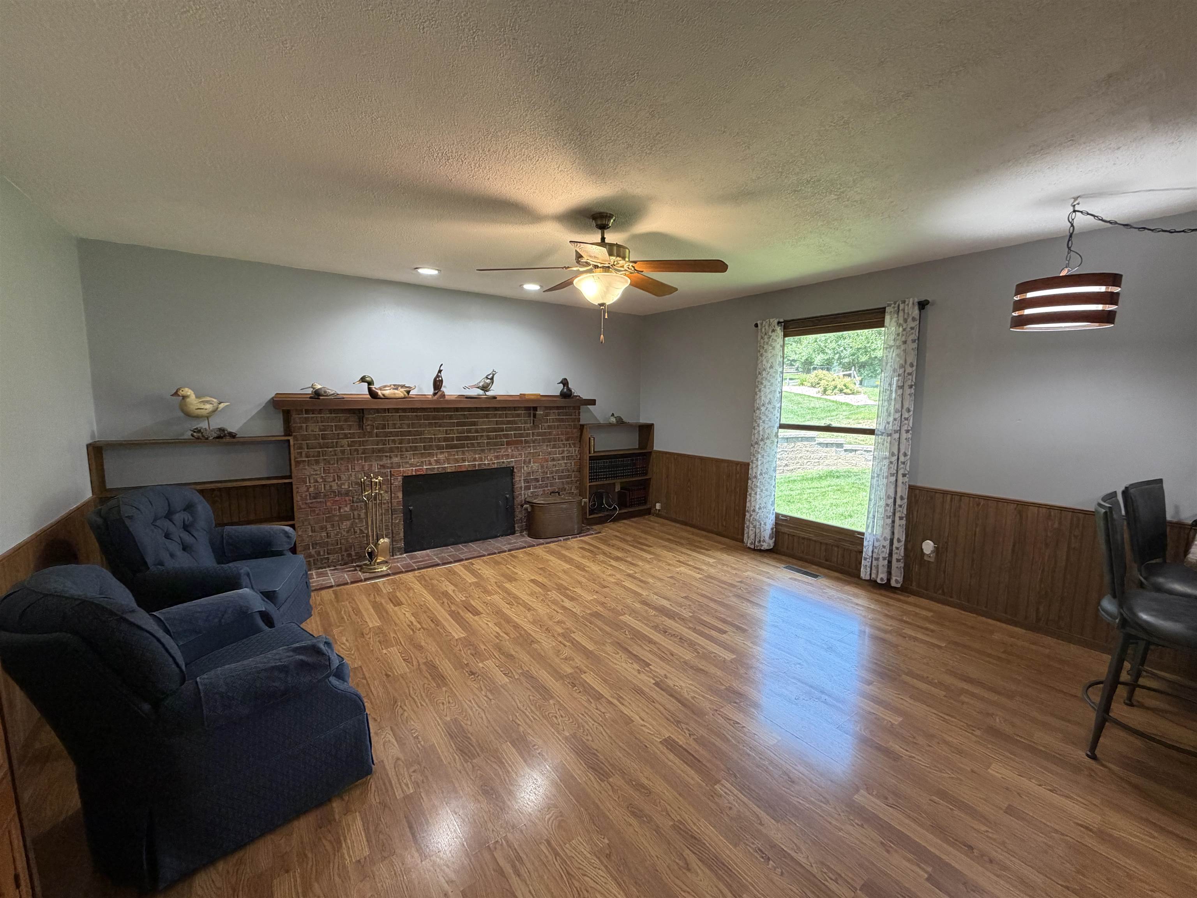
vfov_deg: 85.7
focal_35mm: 14
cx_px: 598
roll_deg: -0.5
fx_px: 484
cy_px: 449
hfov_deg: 102.1
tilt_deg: -7.8
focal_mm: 2.22
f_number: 2.2
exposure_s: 1/60
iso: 200
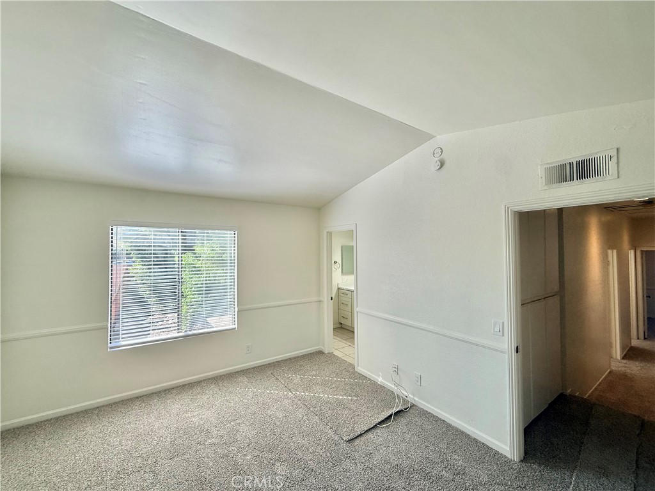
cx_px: 328
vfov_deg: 85.7
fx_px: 265
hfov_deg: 102.1
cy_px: 246
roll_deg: -0.6
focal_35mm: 14
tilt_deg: +1.5
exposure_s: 1/313
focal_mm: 2.22
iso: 64
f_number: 2.2
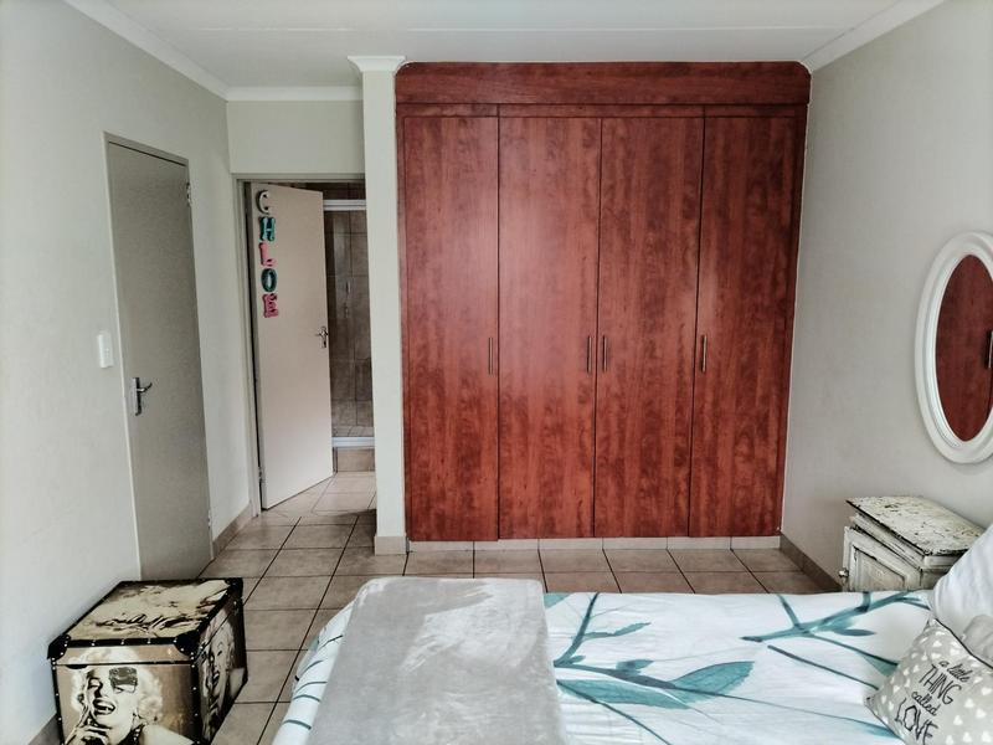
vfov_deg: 53.1
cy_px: 372
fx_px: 746
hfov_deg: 67.3
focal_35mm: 26
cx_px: 496
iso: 769
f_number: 1.8
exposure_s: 1/33.3
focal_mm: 4.7
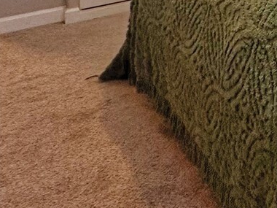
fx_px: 472
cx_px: 582
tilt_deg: -1.5
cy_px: -151
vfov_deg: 19.5
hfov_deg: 18.1
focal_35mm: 59
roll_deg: +0.9
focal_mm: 2.2
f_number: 2.2
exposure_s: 1/60
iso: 160
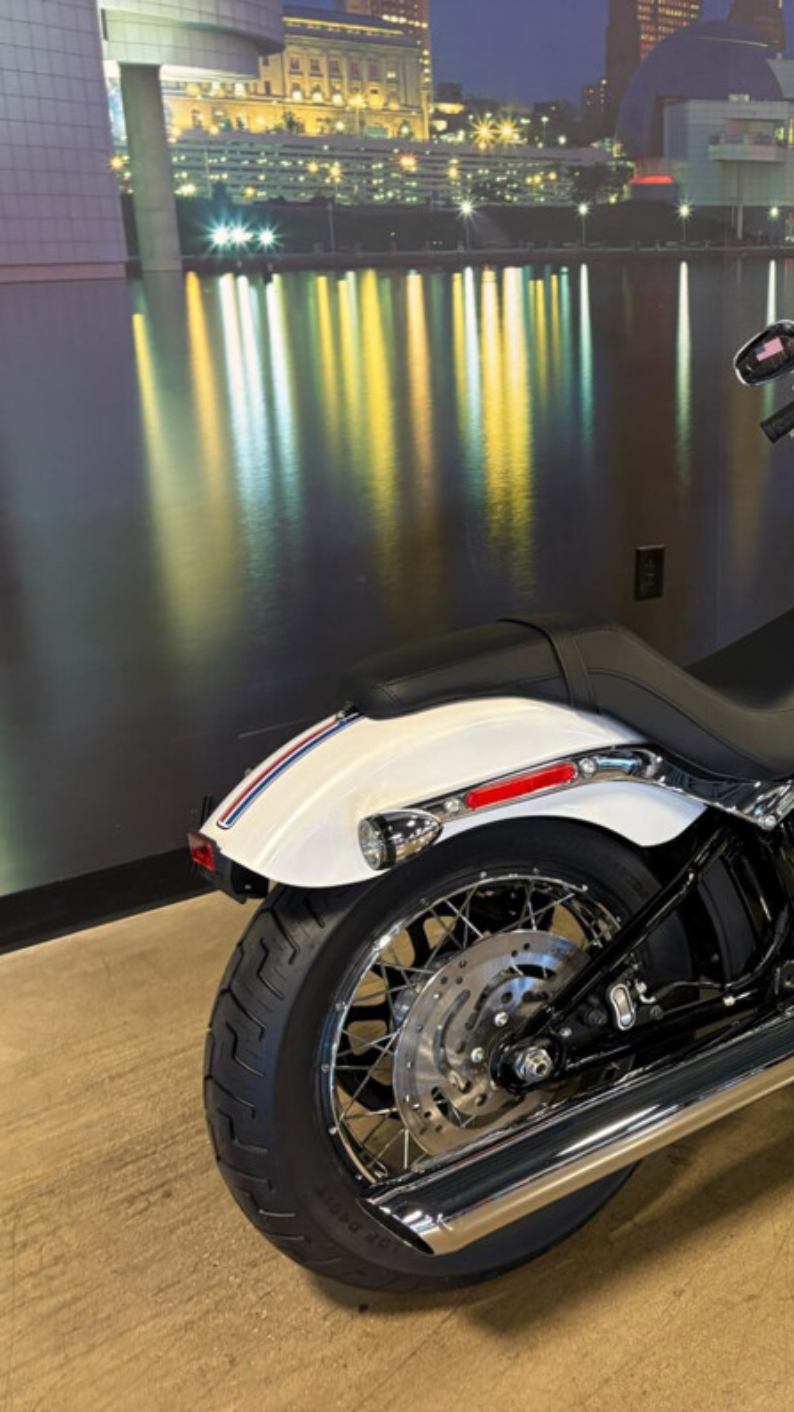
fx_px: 1423
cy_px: 709
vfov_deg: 52.8
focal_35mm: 38
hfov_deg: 28.9
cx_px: 820
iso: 250
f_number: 1.6
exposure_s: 1/60
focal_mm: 5.96
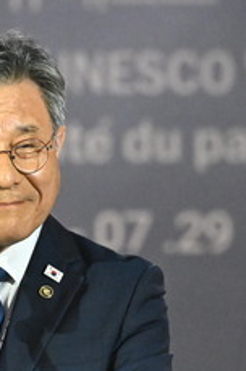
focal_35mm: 742
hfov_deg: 1.8
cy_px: 228
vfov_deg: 2.8
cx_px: 11
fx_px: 7628
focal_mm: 270
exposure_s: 1/250
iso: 12800
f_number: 8
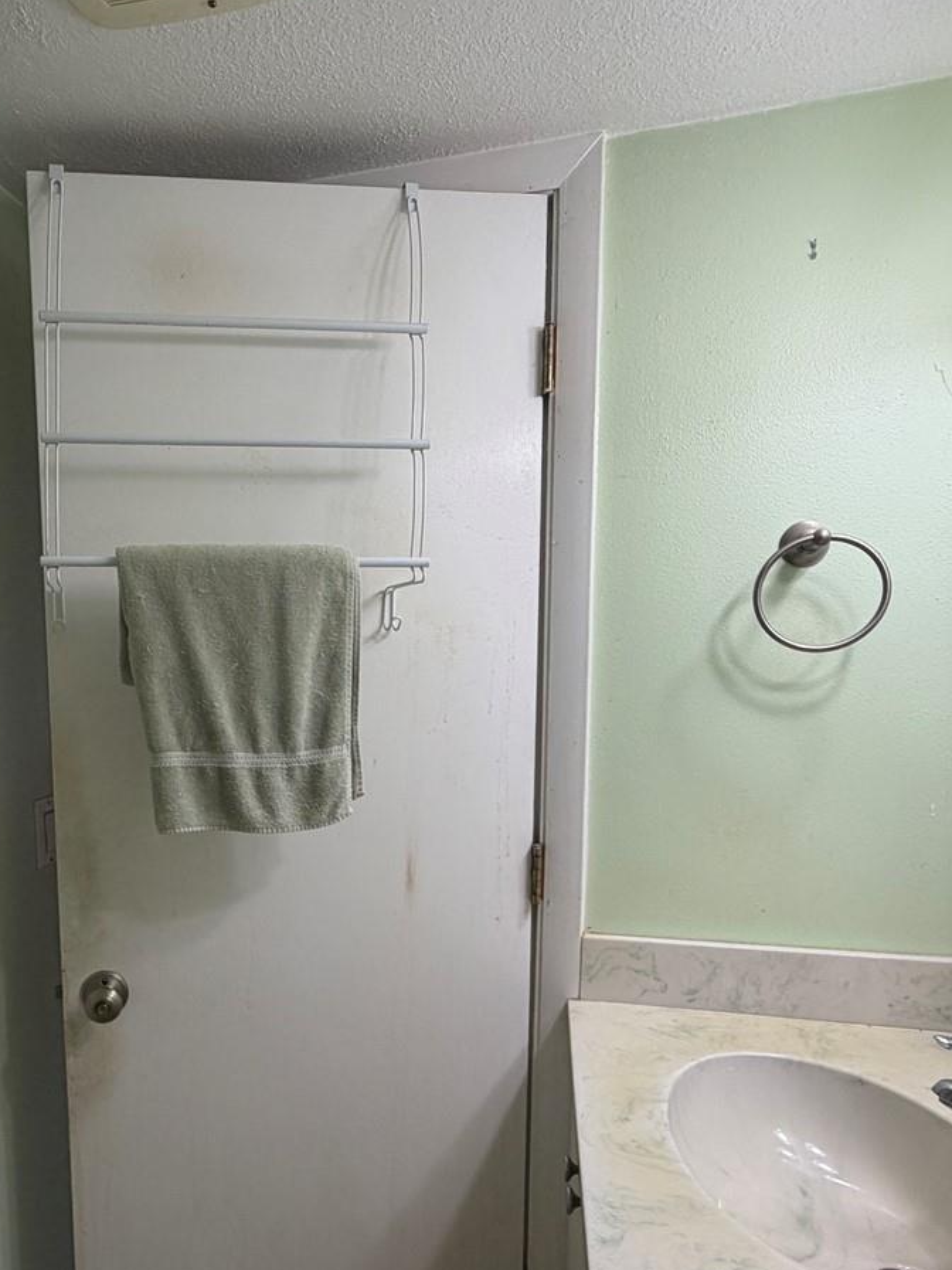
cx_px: 272
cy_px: 768
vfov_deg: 68.6
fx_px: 917
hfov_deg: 53.1
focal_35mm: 25
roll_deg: +1.1
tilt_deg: -6.9
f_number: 2.2
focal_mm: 2.22
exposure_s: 1/120
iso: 100
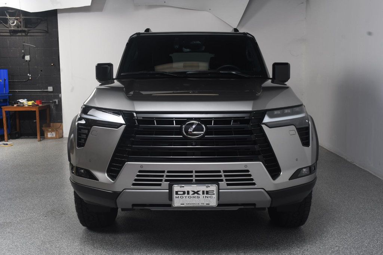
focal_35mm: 39
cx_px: 192
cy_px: 128
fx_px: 415
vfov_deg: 34.2
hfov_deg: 49.6
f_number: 10
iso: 100
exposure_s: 1/200
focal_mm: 26
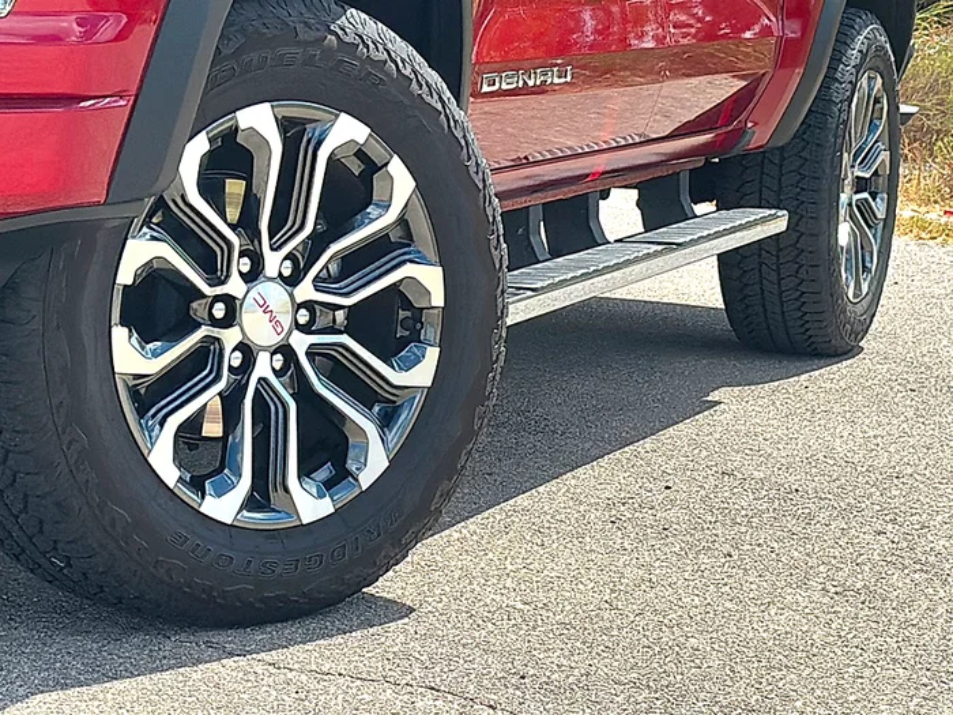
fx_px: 2423
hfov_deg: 22.3
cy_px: 358
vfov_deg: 16.8
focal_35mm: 88
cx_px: 476
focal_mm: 6.86
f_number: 1.78
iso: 100
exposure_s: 1/5319
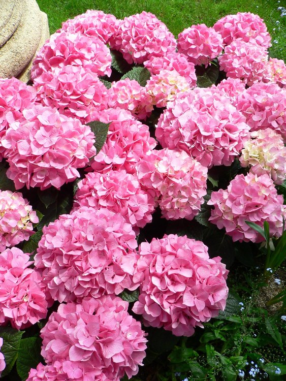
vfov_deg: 52.6
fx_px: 385
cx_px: 143
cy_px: 190
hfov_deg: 40.7
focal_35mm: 35
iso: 100
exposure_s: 1/100
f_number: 3.3
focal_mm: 4.6
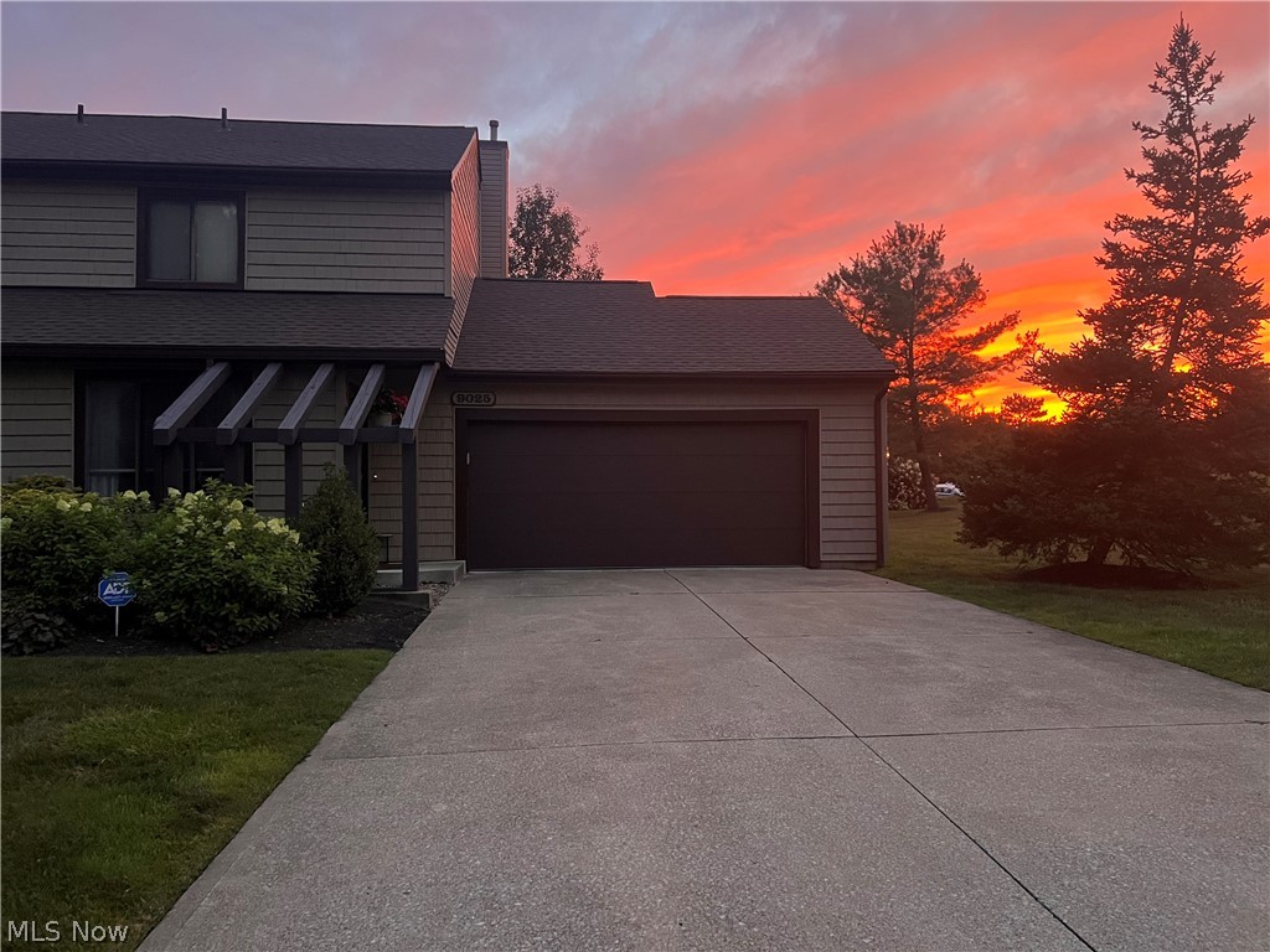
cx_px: 635
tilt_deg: +0.1
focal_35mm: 26
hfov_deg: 67.3
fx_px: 954
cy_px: 476
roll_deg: +0.6
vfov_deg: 53.1
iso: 500
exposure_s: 1/40
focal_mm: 5.7
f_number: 1.5
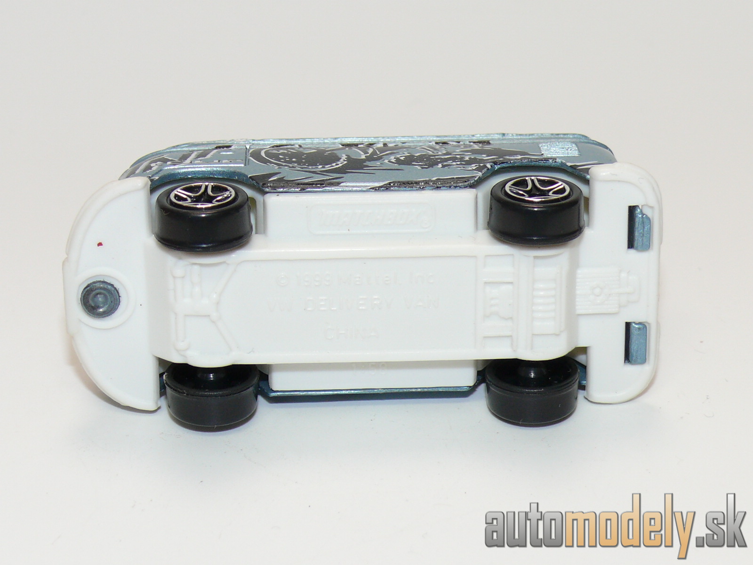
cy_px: 282
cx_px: 376
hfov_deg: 19.3
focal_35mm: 102
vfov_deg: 14.5
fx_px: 2219
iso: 100
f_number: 4
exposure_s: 1/30
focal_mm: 13.3
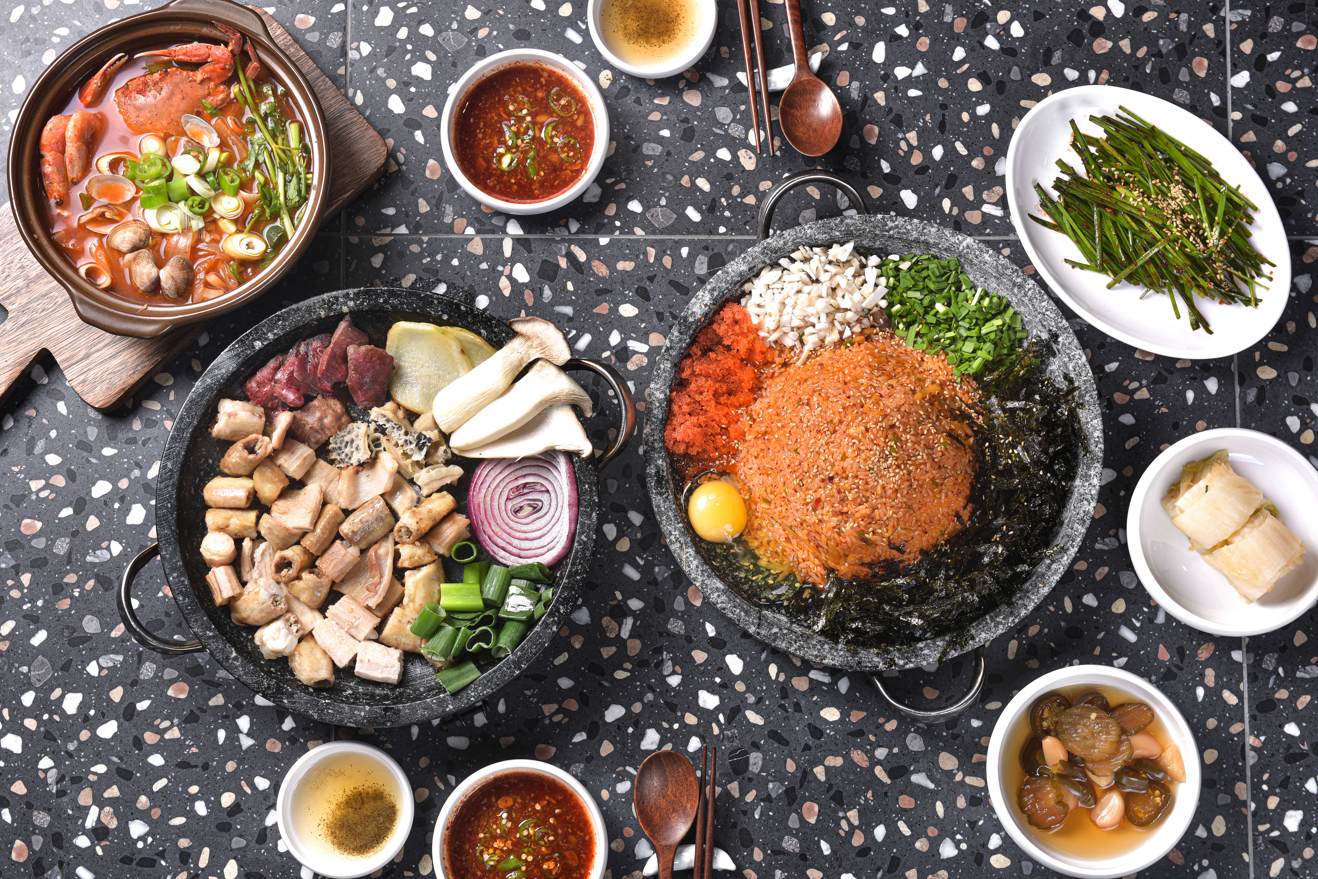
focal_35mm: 62
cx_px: 659
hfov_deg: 32.4
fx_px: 2270
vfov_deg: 21.9
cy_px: 440
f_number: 10
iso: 100
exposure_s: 1/160
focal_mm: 62
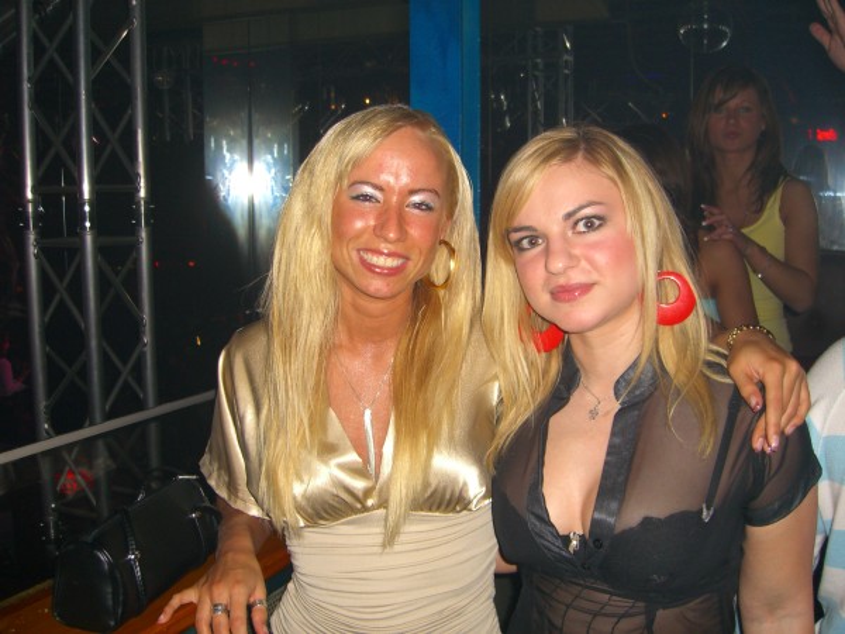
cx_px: 422
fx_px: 928
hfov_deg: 49.0
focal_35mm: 38
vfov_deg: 37.7
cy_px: 317
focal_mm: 7.9
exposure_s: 1/60
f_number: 2.8
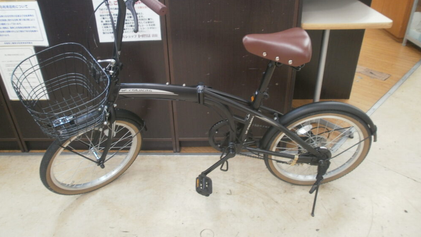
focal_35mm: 29
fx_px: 324
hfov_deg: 66.0
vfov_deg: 40.1
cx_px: 206
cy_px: 98
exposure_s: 1/13
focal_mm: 4.65
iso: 125
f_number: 2.6
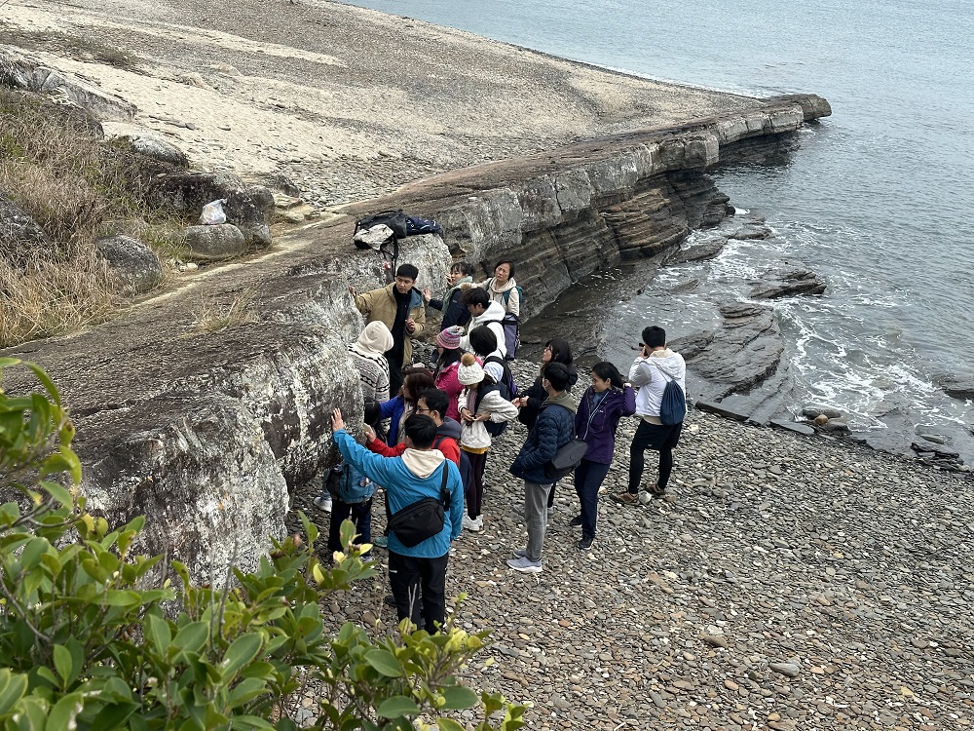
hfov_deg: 39.7
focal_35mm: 48
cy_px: 366
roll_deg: -8.0
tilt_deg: -18.5
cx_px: 487
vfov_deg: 30.3
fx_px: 1351
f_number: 1.78
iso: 64
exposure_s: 1/1695
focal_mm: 6.86
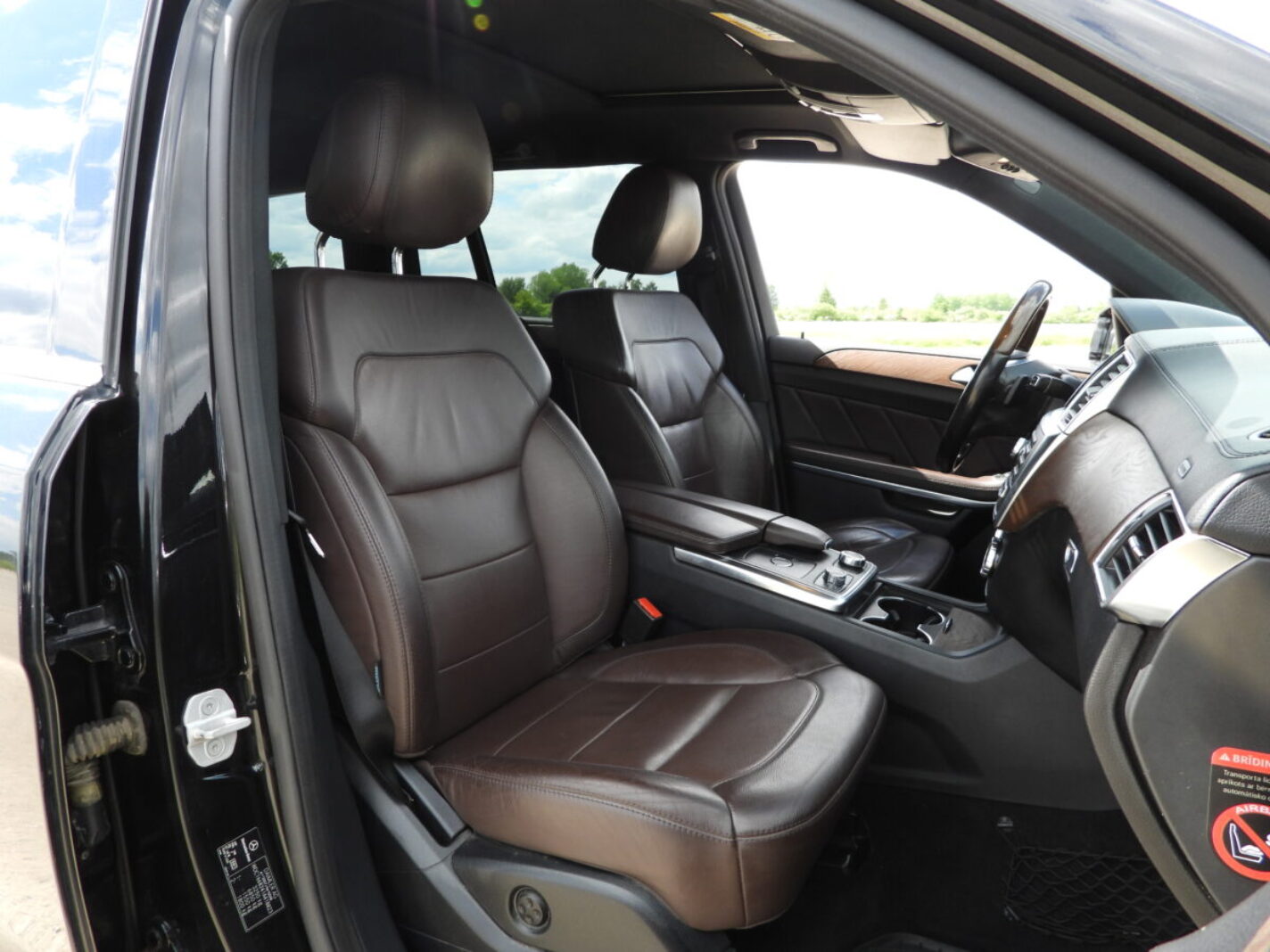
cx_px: 635
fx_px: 881
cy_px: 476
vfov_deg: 56.8
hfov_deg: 71.6
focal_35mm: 24
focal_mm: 4.3
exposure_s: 1/200
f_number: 2.8
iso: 100
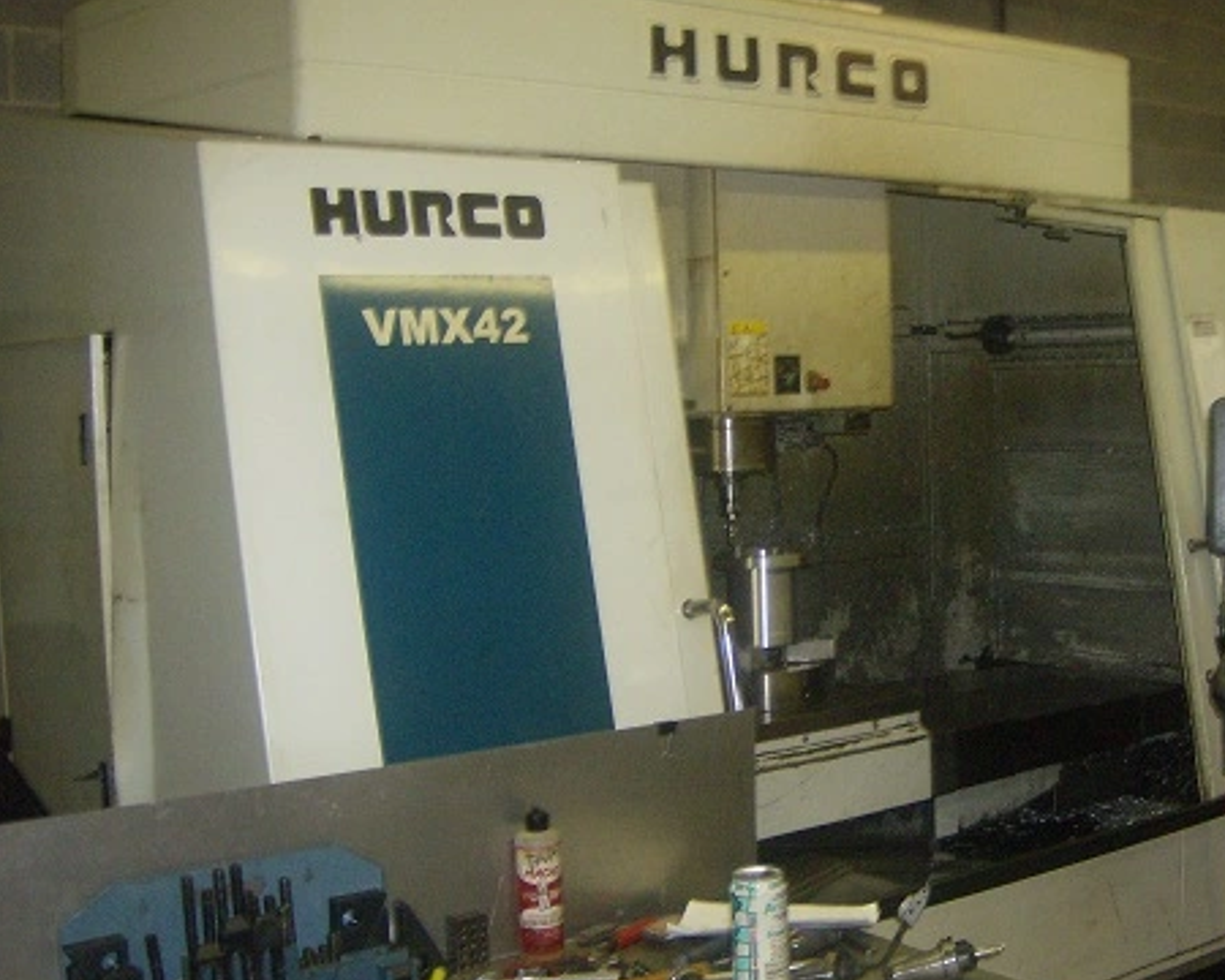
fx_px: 1704
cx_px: 808
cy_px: 543
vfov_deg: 32.1
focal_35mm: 47
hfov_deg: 39.1
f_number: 2.8
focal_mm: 6
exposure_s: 1/60
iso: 200
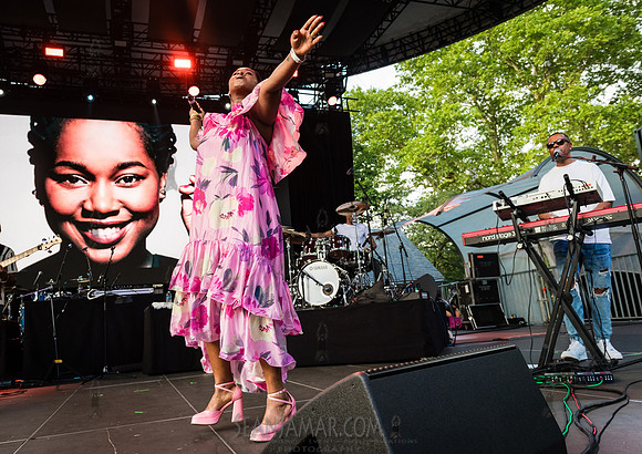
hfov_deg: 64.7
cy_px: 227
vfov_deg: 48.3
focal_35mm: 28
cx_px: 303
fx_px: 507
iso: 2000
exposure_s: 1/640
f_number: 4.5
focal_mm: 26
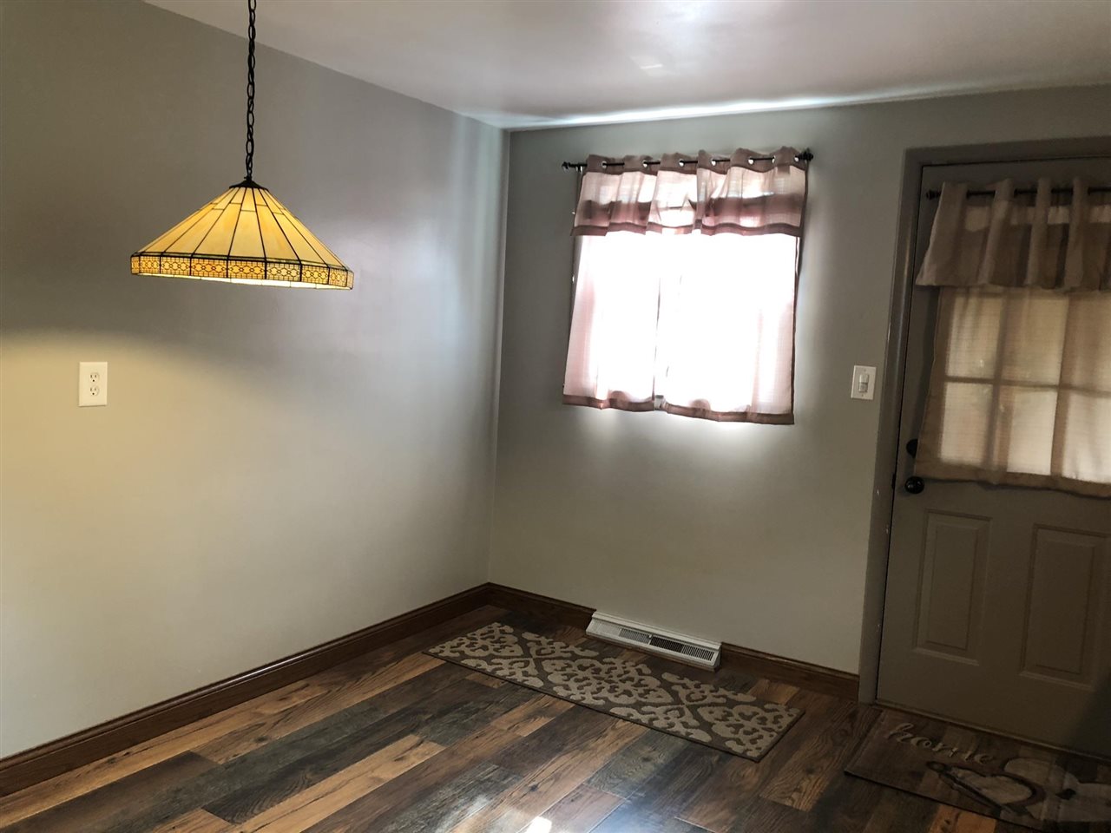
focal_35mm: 28
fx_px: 899
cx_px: 556
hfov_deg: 63.4
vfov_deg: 49.7
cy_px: 416
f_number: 1.8
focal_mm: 4
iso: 40
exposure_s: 1/17
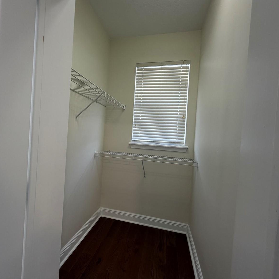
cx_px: 125
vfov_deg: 84.0
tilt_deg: -1.1
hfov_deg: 83.7
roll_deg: -3.5
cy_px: 136
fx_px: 155
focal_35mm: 17
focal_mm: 2.22
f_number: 2.2
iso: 250
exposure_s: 1/120
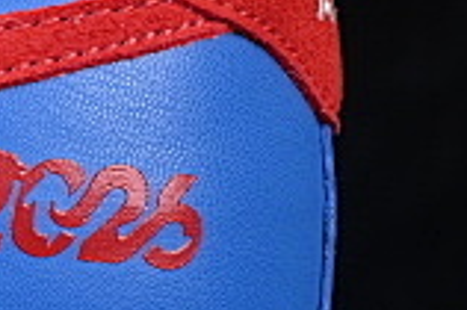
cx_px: -730
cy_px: -6
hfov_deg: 3.9
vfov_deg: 2.7
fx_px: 6635
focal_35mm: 512
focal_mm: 50
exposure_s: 1/80
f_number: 7.1
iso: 160
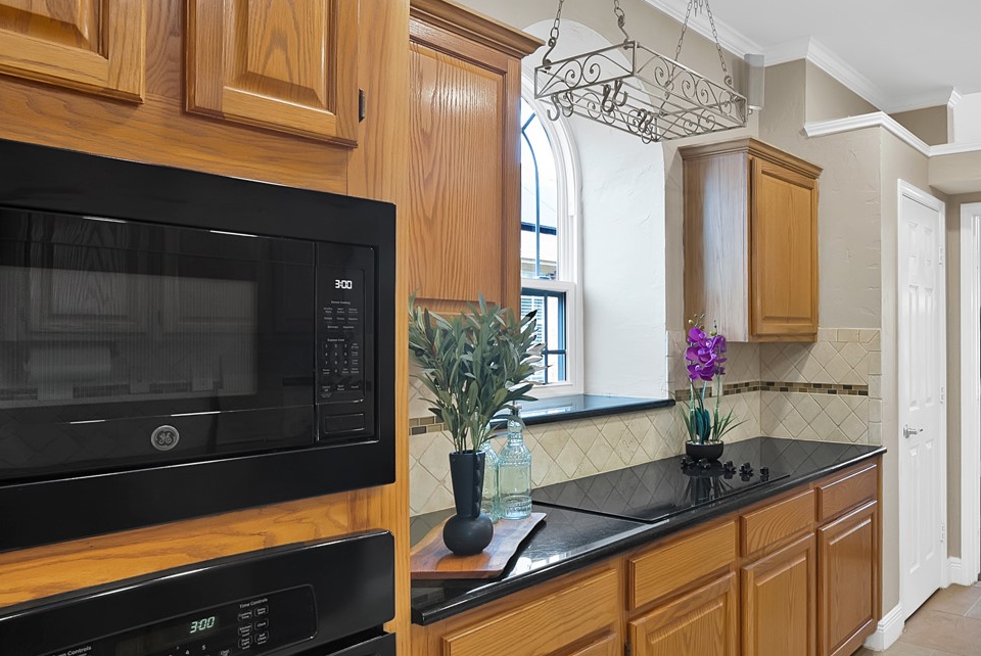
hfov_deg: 65.5
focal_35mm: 25
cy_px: 329
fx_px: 682
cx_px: 775
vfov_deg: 51.4
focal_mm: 12
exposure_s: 1/1.67
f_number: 9
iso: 640
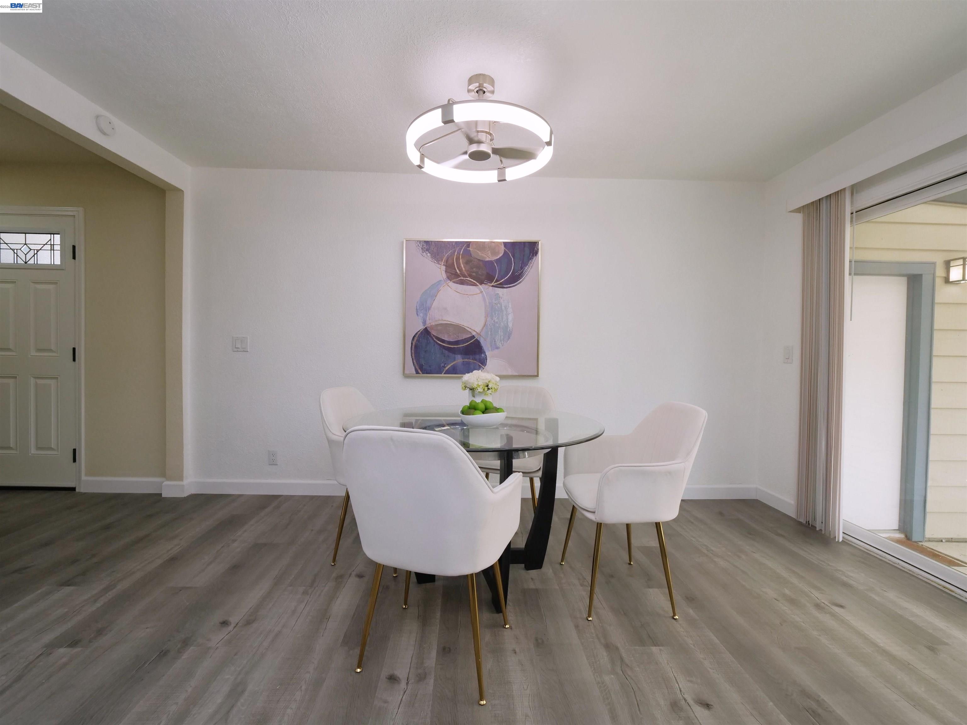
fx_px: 391
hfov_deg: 102.1
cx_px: 484
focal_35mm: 14
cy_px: 362
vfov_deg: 85.7
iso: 800
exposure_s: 1/125
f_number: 5.6
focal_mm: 7
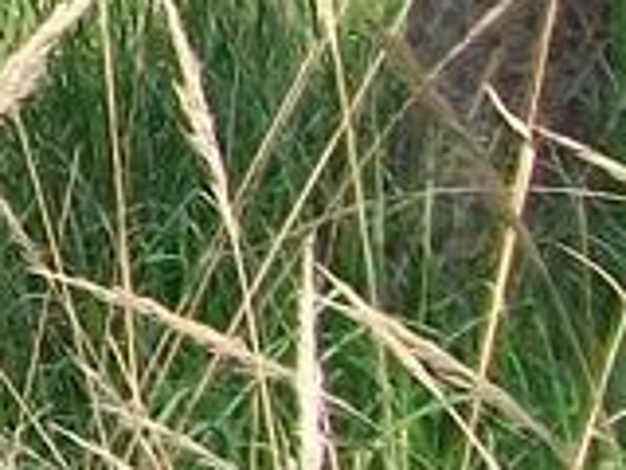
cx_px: -1565
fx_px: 4883
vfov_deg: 5.4
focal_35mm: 270
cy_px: -450
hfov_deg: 6.4
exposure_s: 1/500
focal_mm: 6
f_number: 2.7
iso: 100
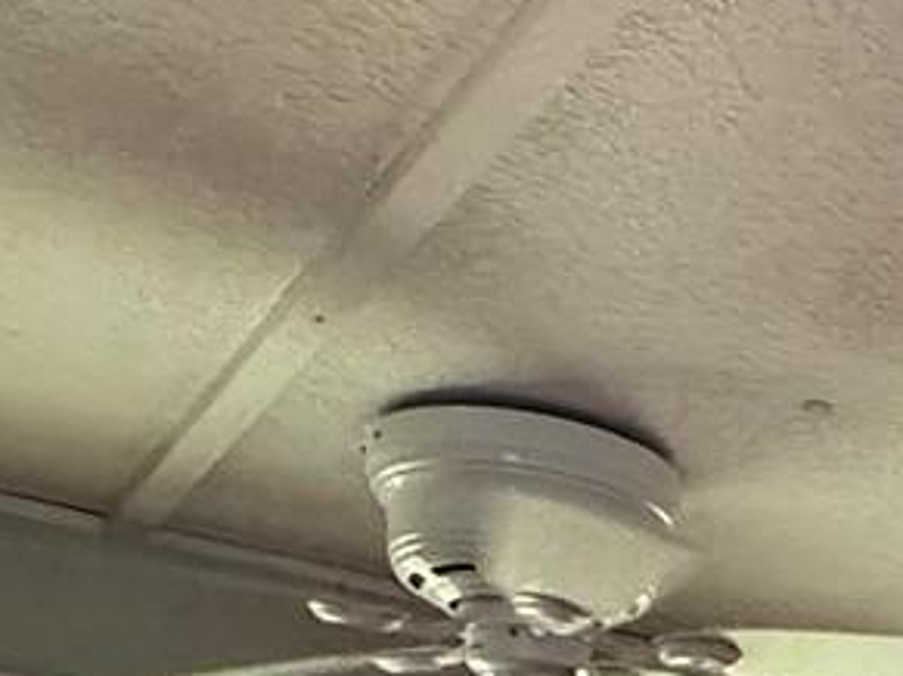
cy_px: 1318
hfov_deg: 21.5
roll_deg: -1.4
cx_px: 1334
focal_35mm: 77
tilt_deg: -2.2
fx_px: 2008
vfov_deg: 15.6
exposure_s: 1/120
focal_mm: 2.22
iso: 640
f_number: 2.2
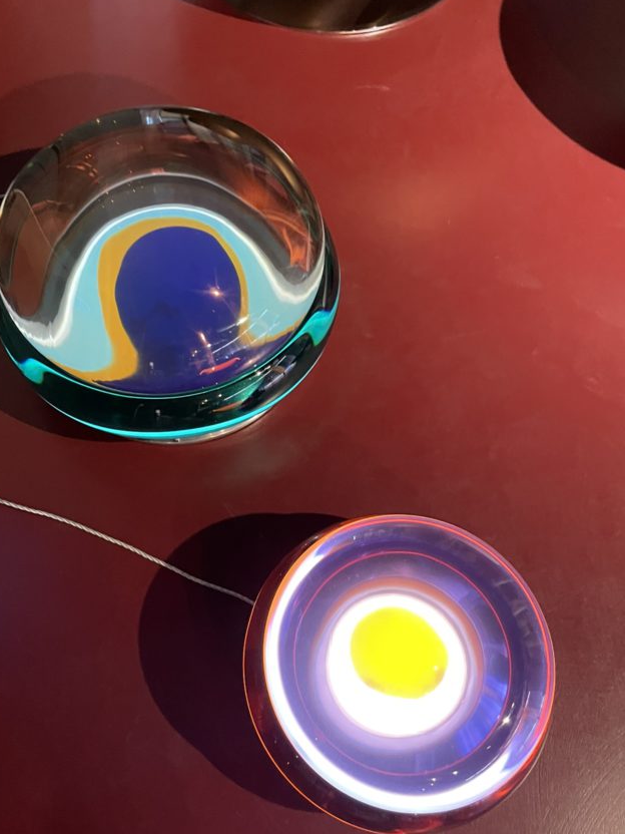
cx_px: 258
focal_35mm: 32
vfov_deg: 56.7
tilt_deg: -67.0
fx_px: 770
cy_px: 457
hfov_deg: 44.0
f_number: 1.6
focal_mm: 4.2
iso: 640
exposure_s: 1/31
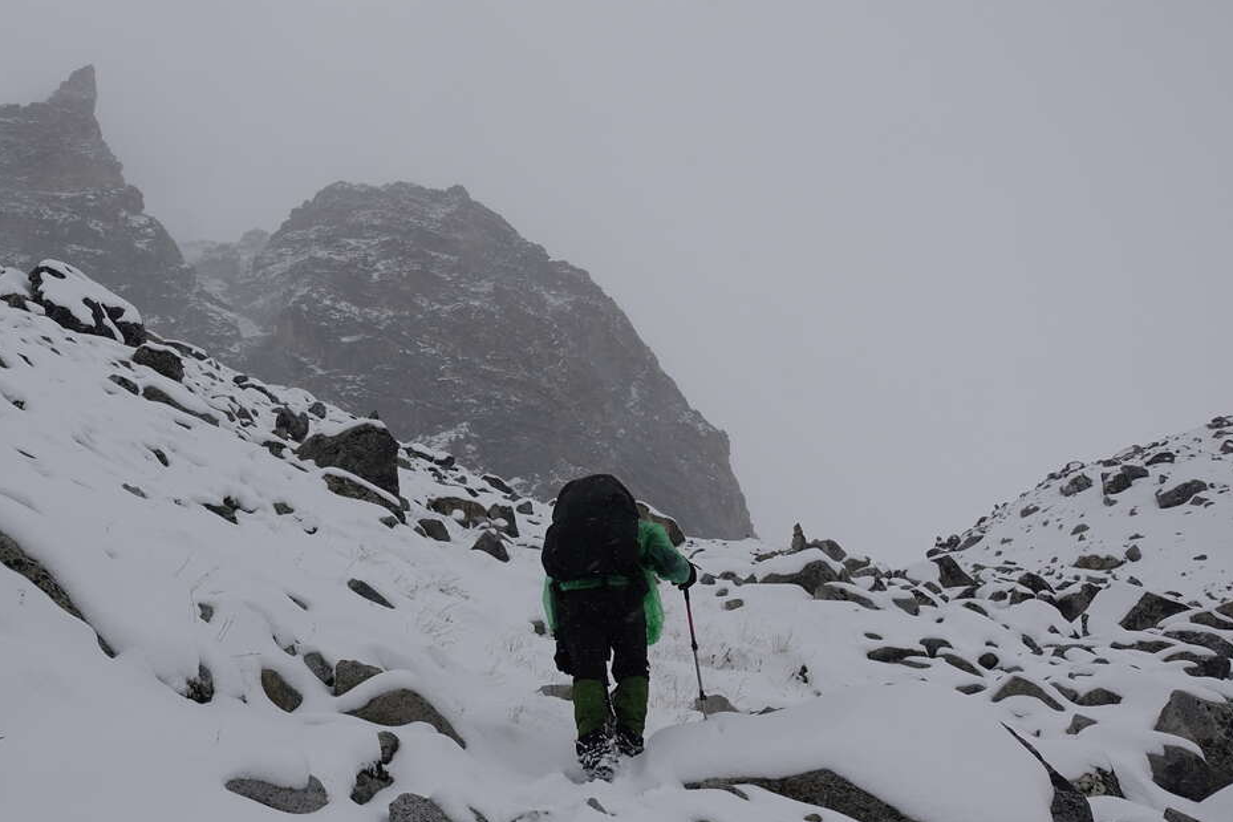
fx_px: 1061
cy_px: 410
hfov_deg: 59.6
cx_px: 474
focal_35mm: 31
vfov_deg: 42.3
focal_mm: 8.8
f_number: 5.6
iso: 125
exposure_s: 1/320
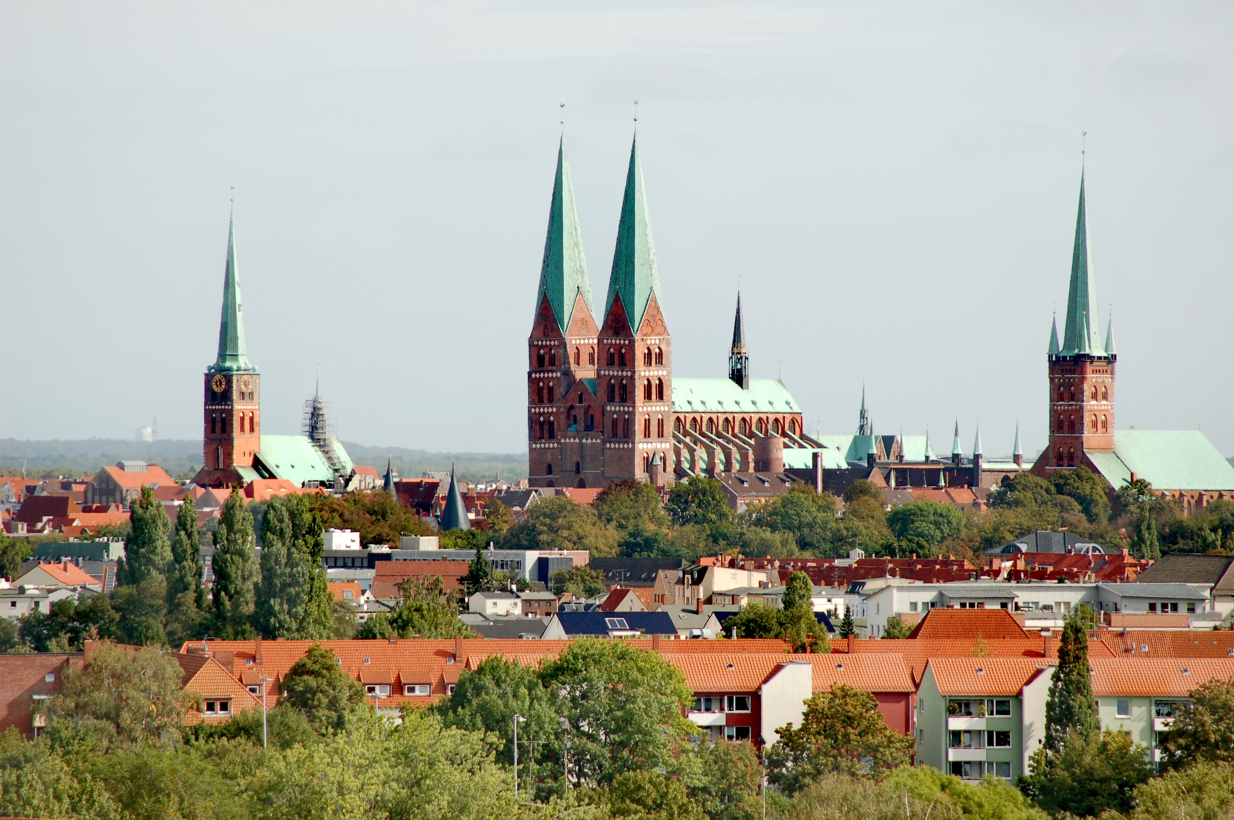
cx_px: 617
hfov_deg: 9.2
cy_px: 410
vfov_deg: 6.1
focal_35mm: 225
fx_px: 7706
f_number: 5.6
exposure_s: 1/640
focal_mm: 150
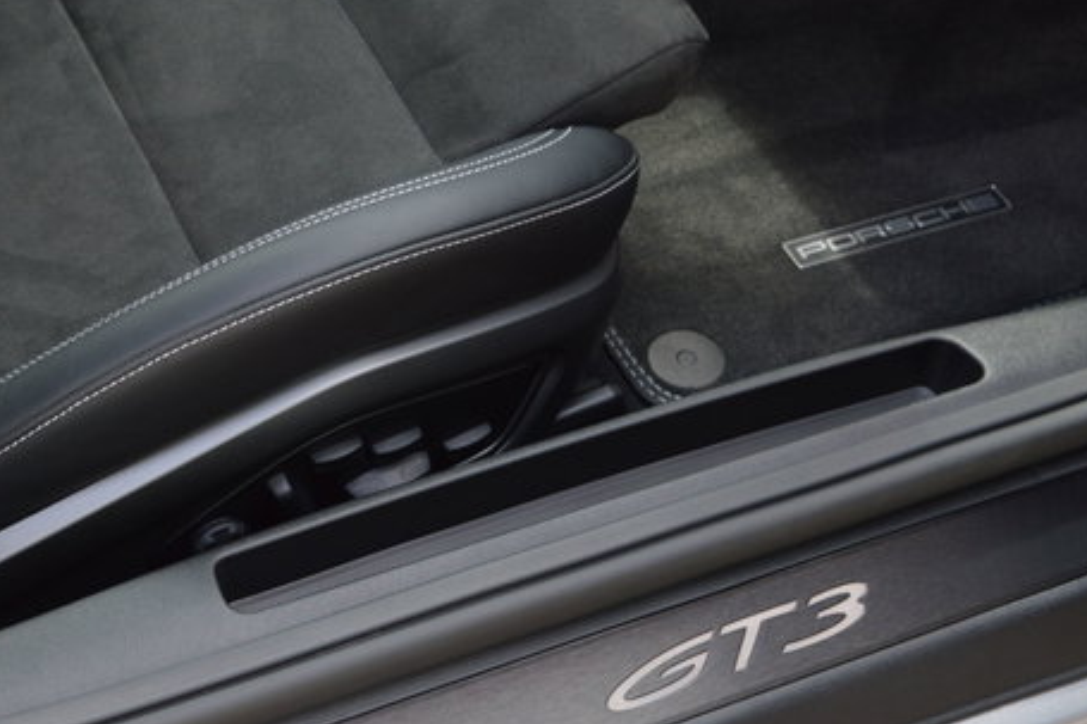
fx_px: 2294
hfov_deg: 26.5
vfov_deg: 17.9
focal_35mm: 76
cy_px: 520
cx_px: 354
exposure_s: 1/125
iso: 200
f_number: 5.6
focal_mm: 30
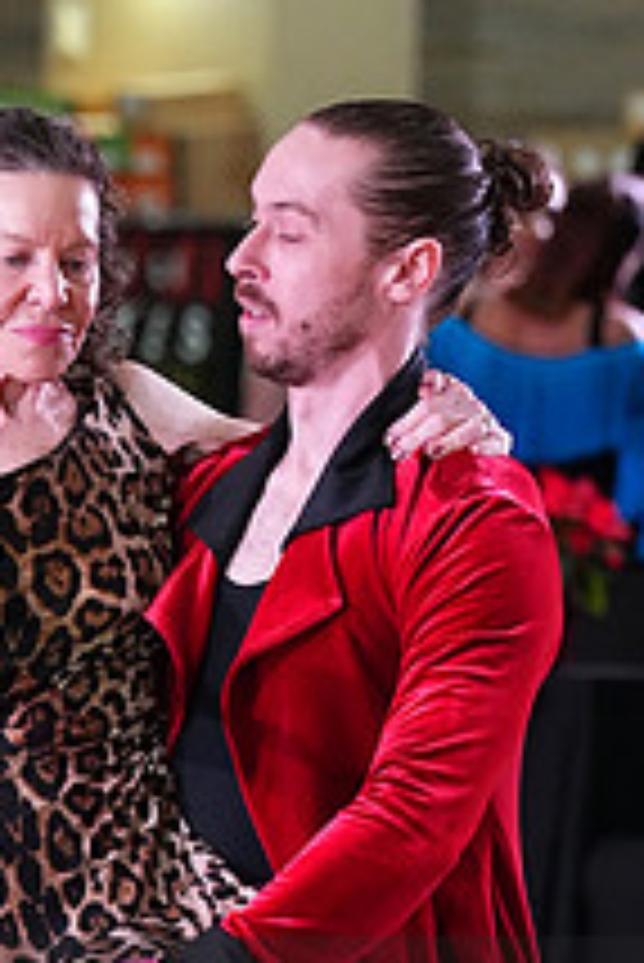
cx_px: 155
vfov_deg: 3.8
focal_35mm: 541
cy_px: 1089
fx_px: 14492
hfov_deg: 2.5
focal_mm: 200
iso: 5000
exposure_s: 1/320
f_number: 5.6
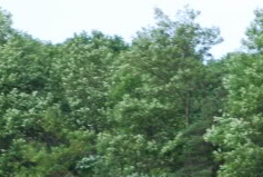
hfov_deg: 3.2
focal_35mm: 647
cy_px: 356
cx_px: 309
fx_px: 4736
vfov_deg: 2.1
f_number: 5
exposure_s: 1/400
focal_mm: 100
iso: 200
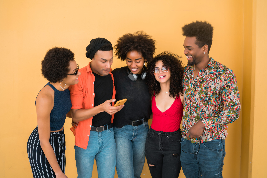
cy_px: 89
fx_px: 260
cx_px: 134
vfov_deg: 37.9
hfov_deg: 54.4
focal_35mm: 35
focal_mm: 35
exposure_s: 1/100
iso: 125
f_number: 4.5
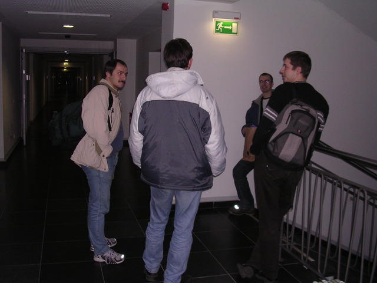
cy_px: 142
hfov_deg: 49.0
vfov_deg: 37.7
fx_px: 414
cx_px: 188
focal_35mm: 38
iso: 231
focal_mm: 5.8
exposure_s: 1/60.1
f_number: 2.8
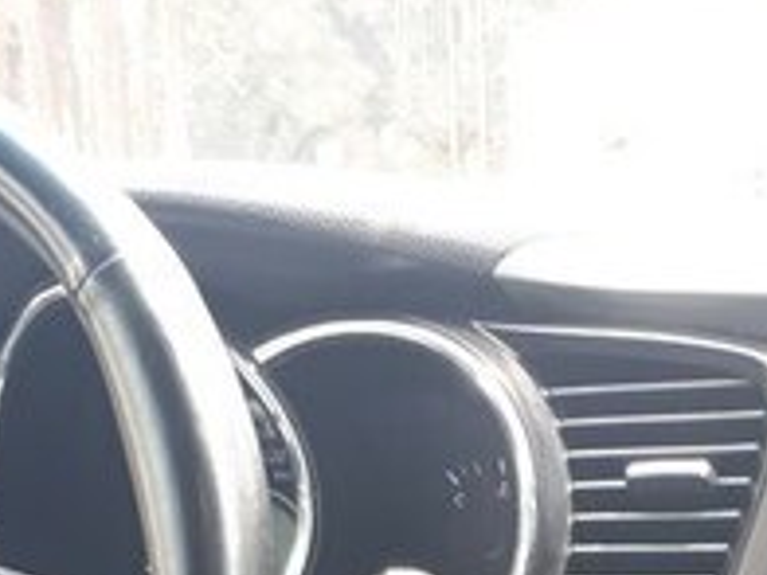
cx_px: 544
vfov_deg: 15.0
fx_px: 2016
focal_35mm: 91
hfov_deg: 21.4
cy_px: 886
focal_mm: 3.6
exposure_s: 1/33
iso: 50
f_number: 1.9
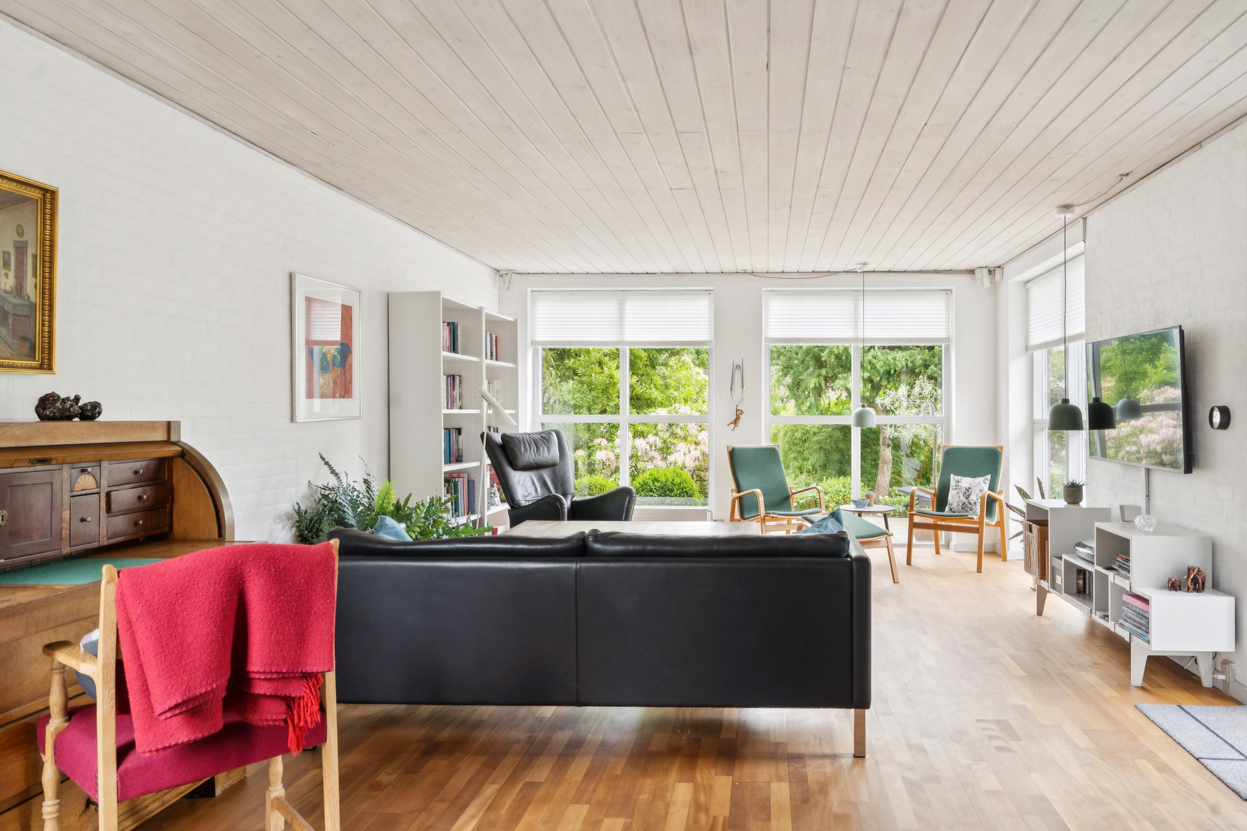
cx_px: 624
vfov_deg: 53.1
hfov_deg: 73.7
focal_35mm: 24
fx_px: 831
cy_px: 416
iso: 800
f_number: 7.1
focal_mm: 24
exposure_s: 1/50
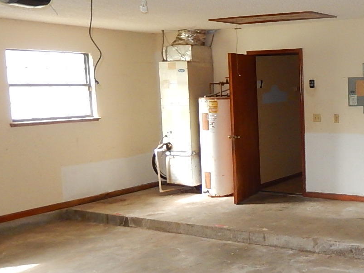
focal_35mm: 50
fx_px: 526
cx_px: 345
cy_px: 146
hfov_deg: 35.3
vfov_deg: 29.1
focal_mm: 4.5
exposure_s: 1/30
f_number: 3.4
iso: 450
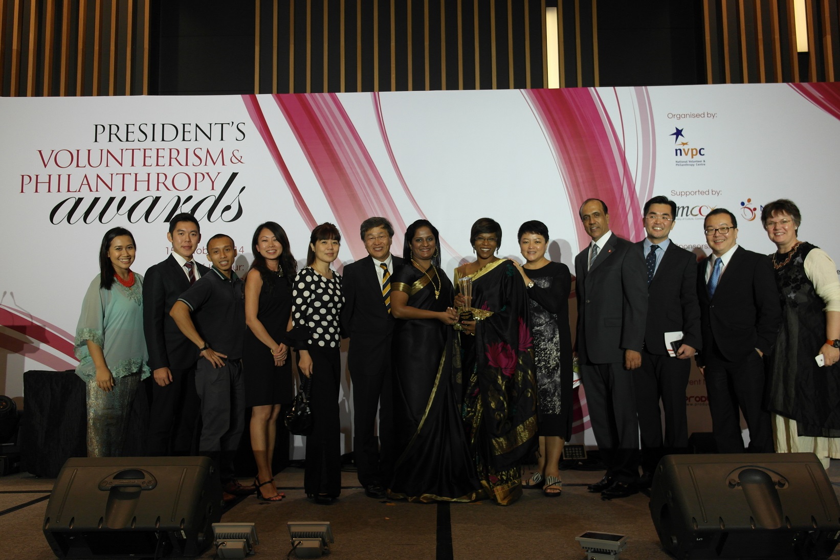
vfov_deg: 43.6
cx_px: 420
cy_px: 280
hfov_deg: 61.9
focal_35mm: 30
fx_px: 700
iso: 400
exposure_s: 1/60
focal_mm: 20
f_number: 3.5
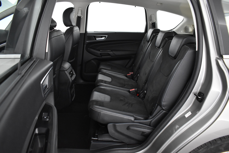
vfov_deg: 47.9
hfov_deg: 67.4
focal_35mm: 27
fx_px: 172
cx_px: 114
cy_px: 76
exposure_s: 1/40
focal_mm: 18
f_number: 3.5
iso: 3200
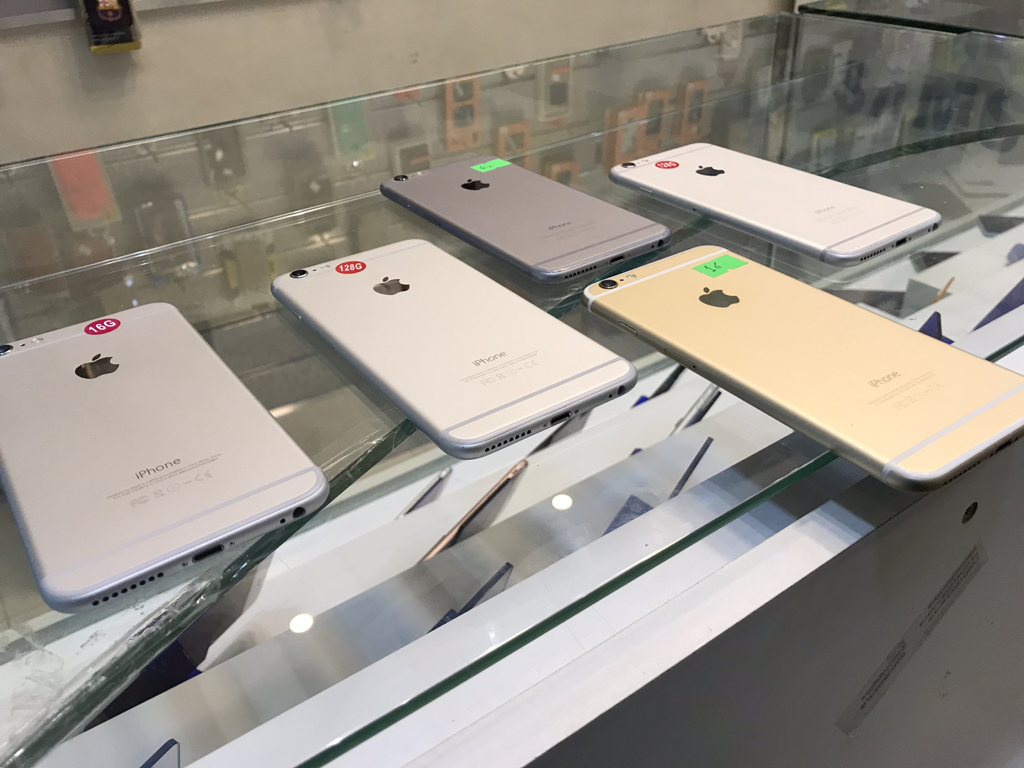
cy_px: 384
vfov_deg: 49.7
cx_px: 512
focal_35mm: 28
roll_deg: +2.6
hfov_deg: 63.4
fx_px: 828
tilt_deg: -32.0
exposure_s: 1/33
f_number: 1.8
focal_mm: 3.99
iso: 25
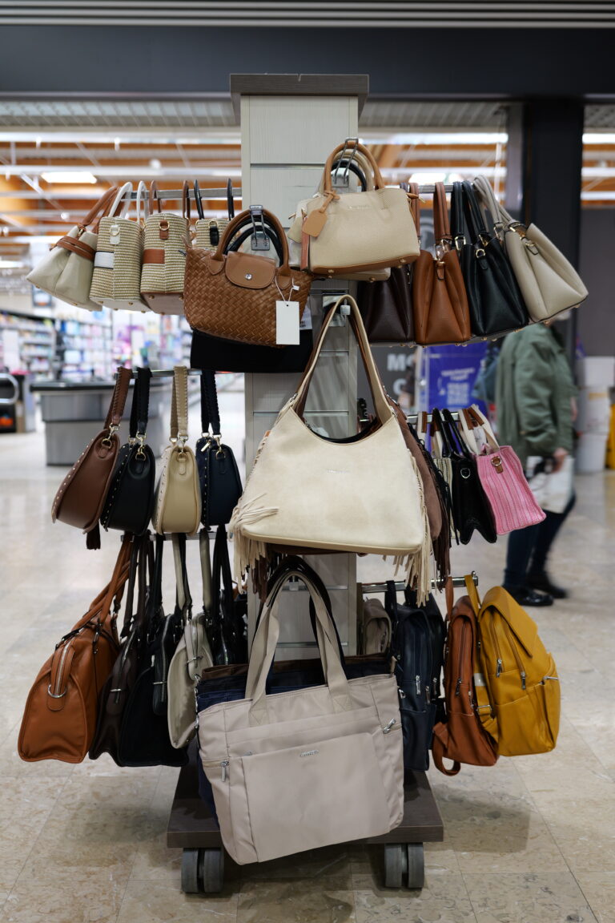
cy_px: 462
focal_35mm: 35
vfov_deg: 54.4
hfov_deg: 37.9
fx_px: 897
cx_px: 308
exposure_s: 1/60
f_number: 2.8
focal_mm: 35
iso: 640
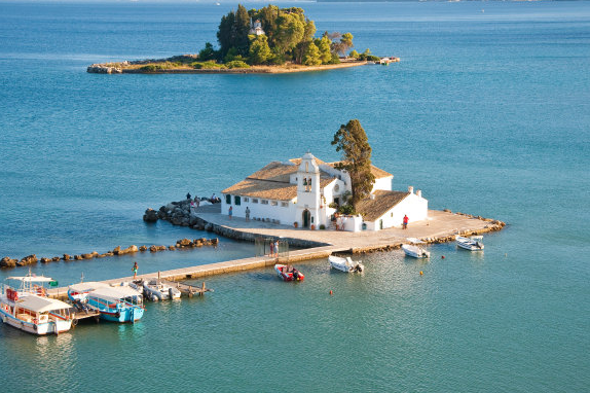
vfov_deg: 17.0
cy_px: 191
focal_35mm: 80
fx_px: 1310
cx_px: 314
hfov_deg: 25.4
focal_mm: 50
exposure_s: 1/320
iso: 200
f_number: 9
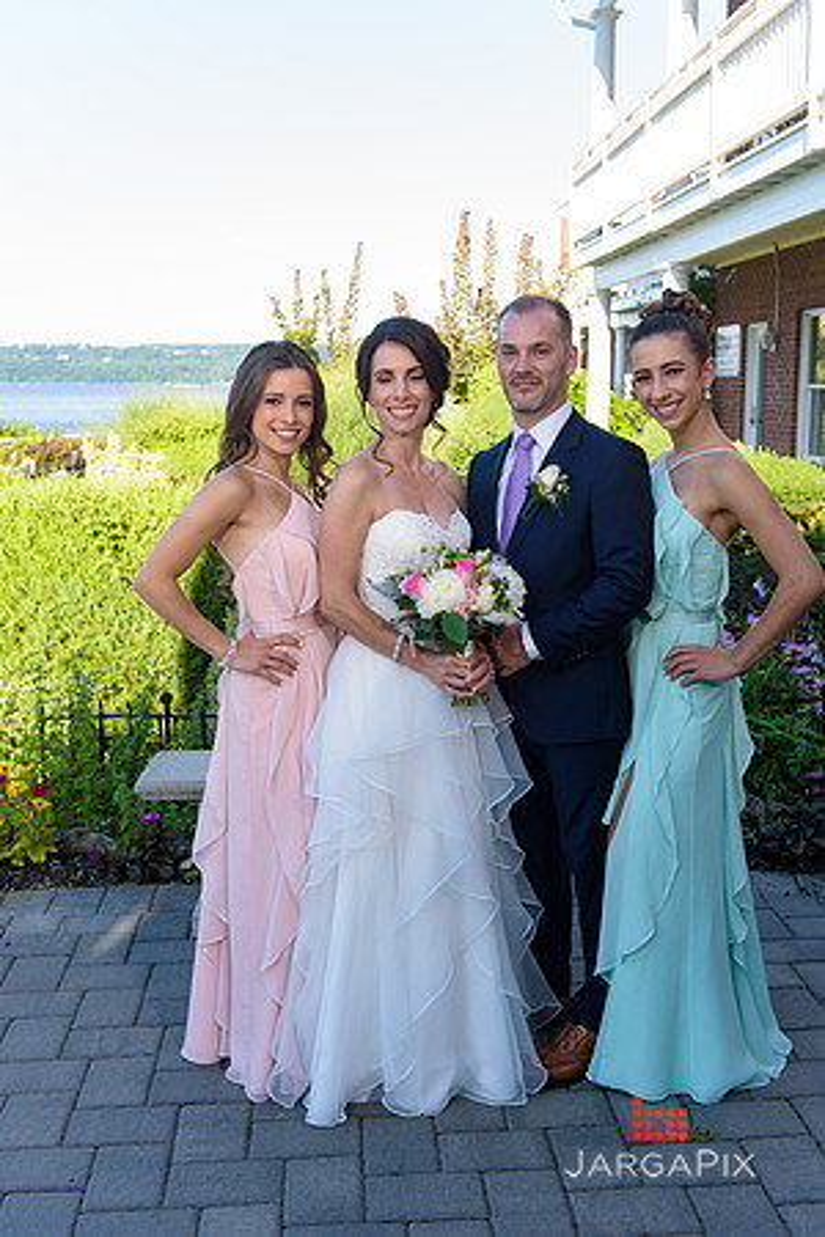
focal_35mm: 40
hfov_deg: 33.4
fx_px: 1375
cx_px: 412
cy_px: 618
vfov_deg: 48.5
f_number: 4
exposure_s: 1/250
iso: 200
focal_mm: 40
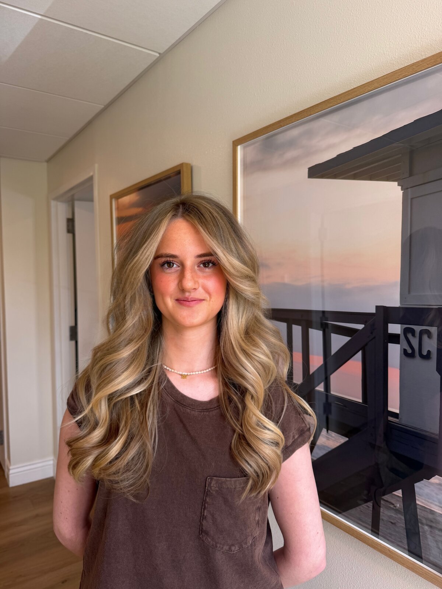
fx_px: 409
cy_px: 294
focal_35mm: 24
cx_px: 221
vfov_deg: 71.6
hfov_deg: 56.8
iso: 64
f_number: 1.78
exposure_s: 1/164
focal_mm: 6.76
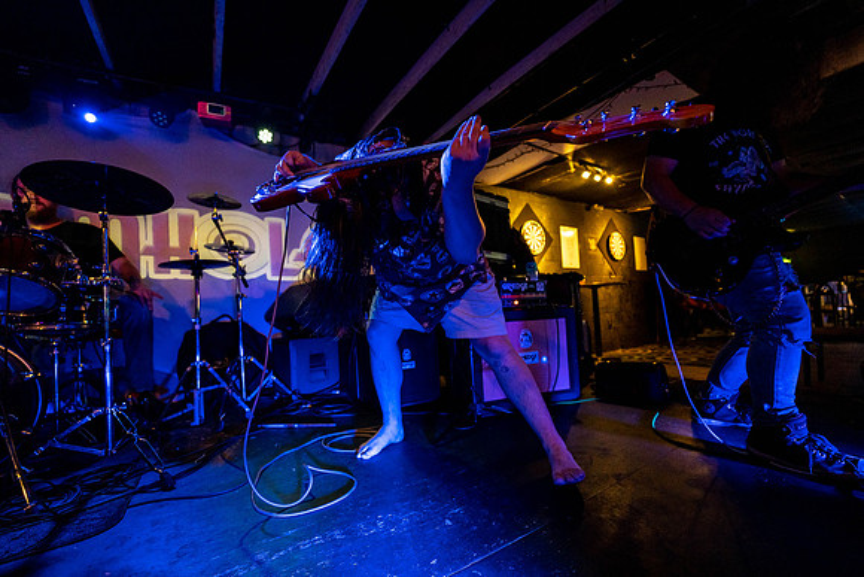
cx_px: 432
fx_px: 336
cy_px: 288
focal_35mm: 14
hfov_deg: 104.2
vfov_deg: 81.2
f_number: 2.8
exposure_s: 1/160
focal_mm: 14
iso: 3200
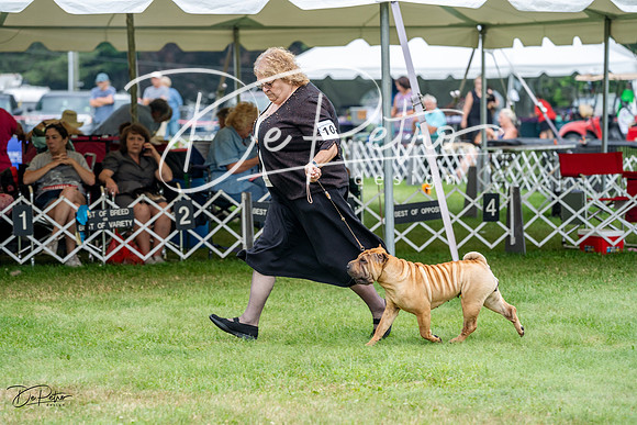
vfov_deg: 9.6
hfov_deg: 14.3
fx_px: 2531
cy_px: 212
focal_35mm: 143
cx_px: 318
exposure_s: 1/400
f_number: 4.5
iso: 400
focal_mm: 143
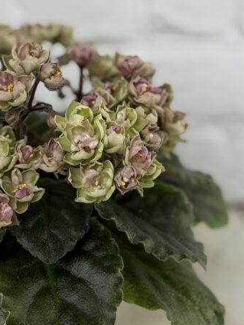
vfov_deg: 16.6
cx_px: 43
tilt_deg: -27.3
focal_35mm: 118
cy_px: 101
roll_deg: -1.4
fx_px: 1110
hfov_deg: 12.5
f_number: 1.6
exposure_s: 1/116
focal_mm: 5.96
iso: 40
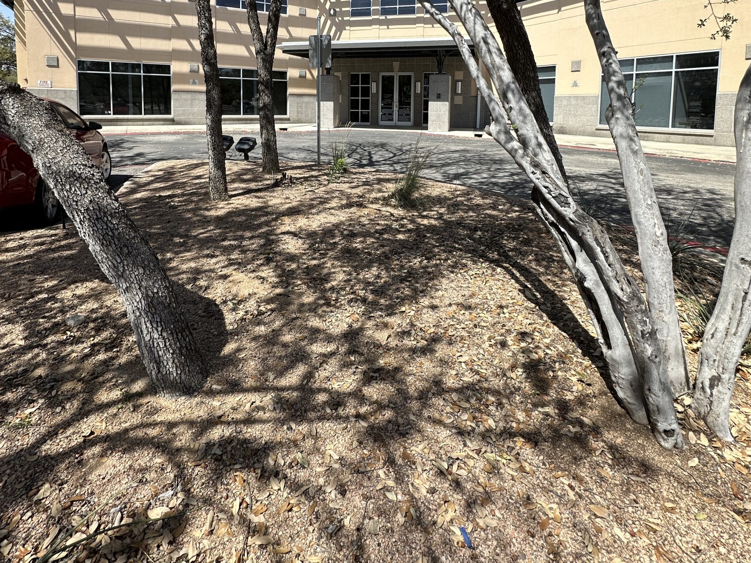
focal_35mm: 19
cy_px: 138
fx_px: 412
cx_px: 372
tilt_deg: -5.0
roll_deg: -0.2
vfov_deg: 64.4
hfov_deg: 84.7
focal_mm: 2.22
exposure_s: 1/1276
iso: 50
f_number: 2.2
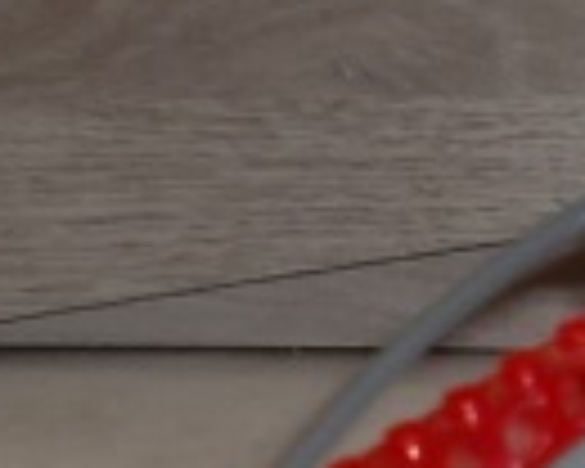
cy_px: 1004
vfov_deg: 6.9
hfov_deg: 8.9
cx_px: 657
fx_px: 3740
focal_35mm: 216
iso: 125
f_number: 2.8
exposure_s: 1/30
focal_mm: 6.3
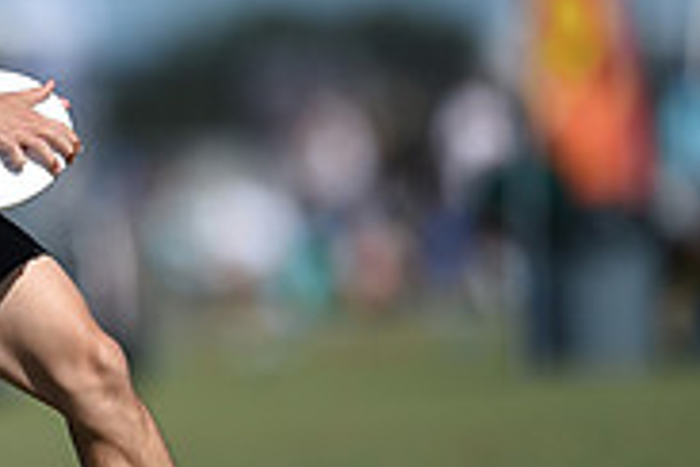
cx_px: -134
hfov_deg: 1.6
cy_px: 165
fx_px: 24576
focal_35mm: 1264
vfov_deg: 1.1
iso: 200
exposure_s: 1/8000
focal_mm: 400
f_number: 2.8
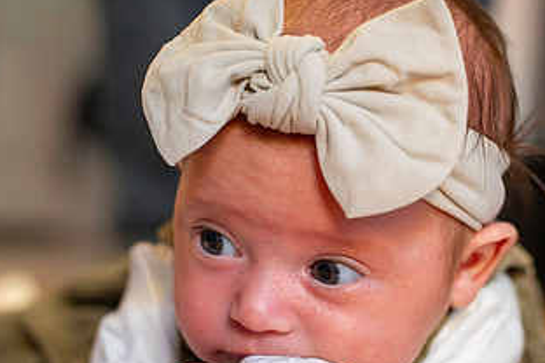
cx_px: 332
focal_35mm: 93
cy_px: 276
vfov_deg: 14.6
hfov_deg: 21.9
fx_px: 1408
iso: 1000
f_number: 3.2
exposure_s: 1/60
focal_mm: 50
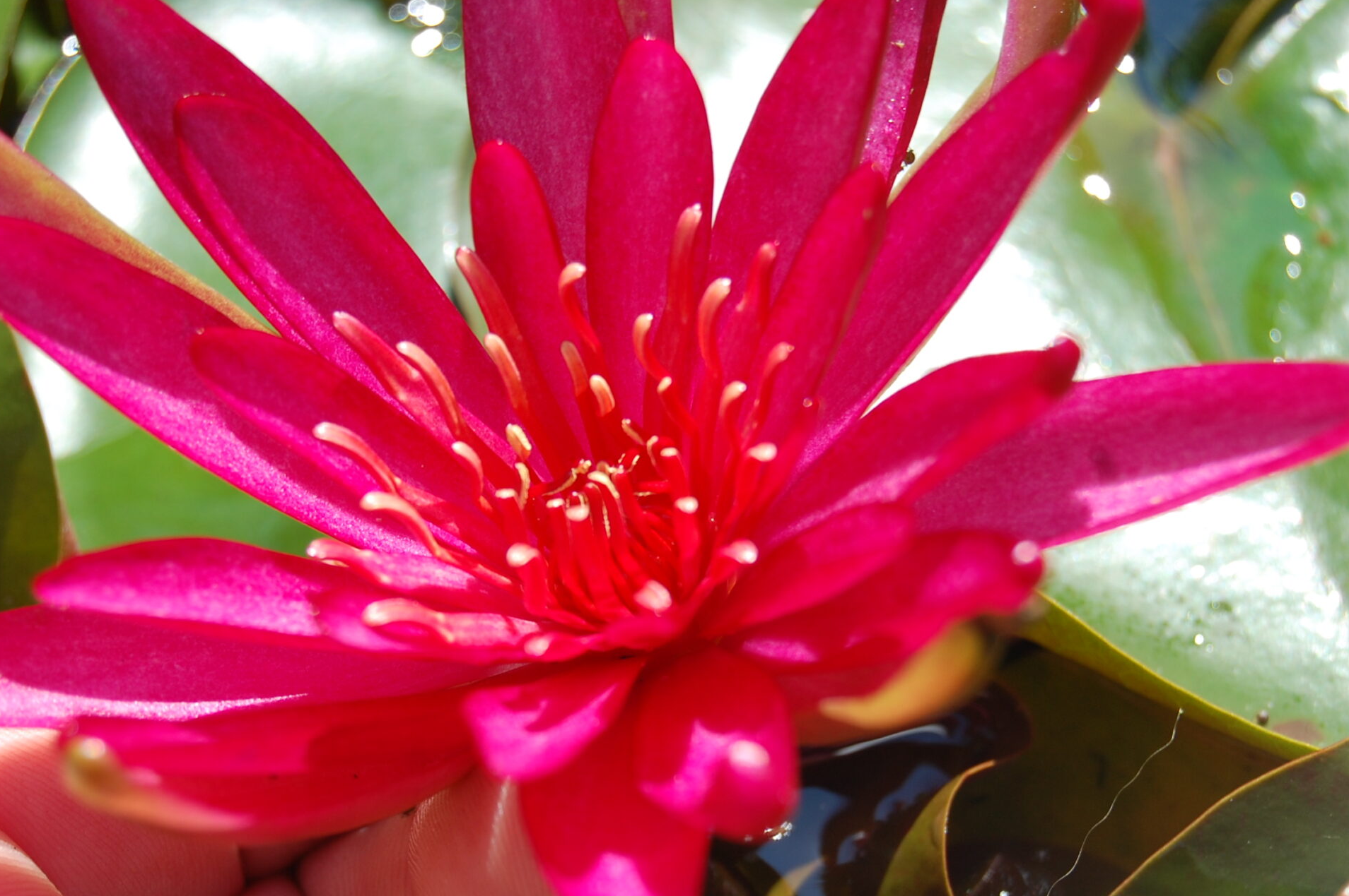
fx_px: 4144
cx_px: 728
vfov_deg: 12.3
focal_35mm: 111
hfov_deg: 18.5
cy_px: 565
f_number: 8
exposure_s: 1/250
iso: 200
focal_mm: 55
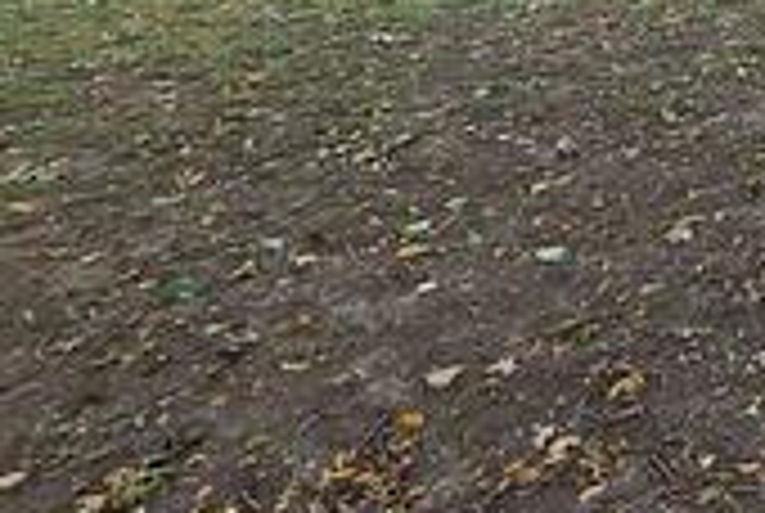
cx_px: 1089
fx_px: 979
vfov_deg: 25.8
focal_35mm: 46
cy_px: -124
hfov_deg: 29.7
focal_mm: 2.2
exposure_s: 1/120
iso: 20
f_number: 1.9
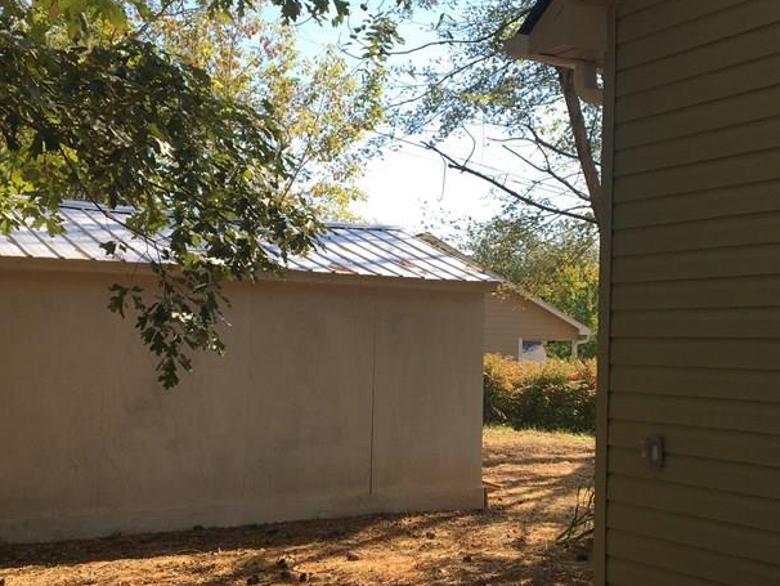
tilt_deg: +2.8
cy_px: 303
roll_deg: -1.2
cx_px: 430
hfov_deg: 38.9
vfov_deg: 29.7
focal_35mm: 49
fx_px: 1105
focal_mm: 4.15
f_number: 2.2
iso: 25
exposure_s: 1/557
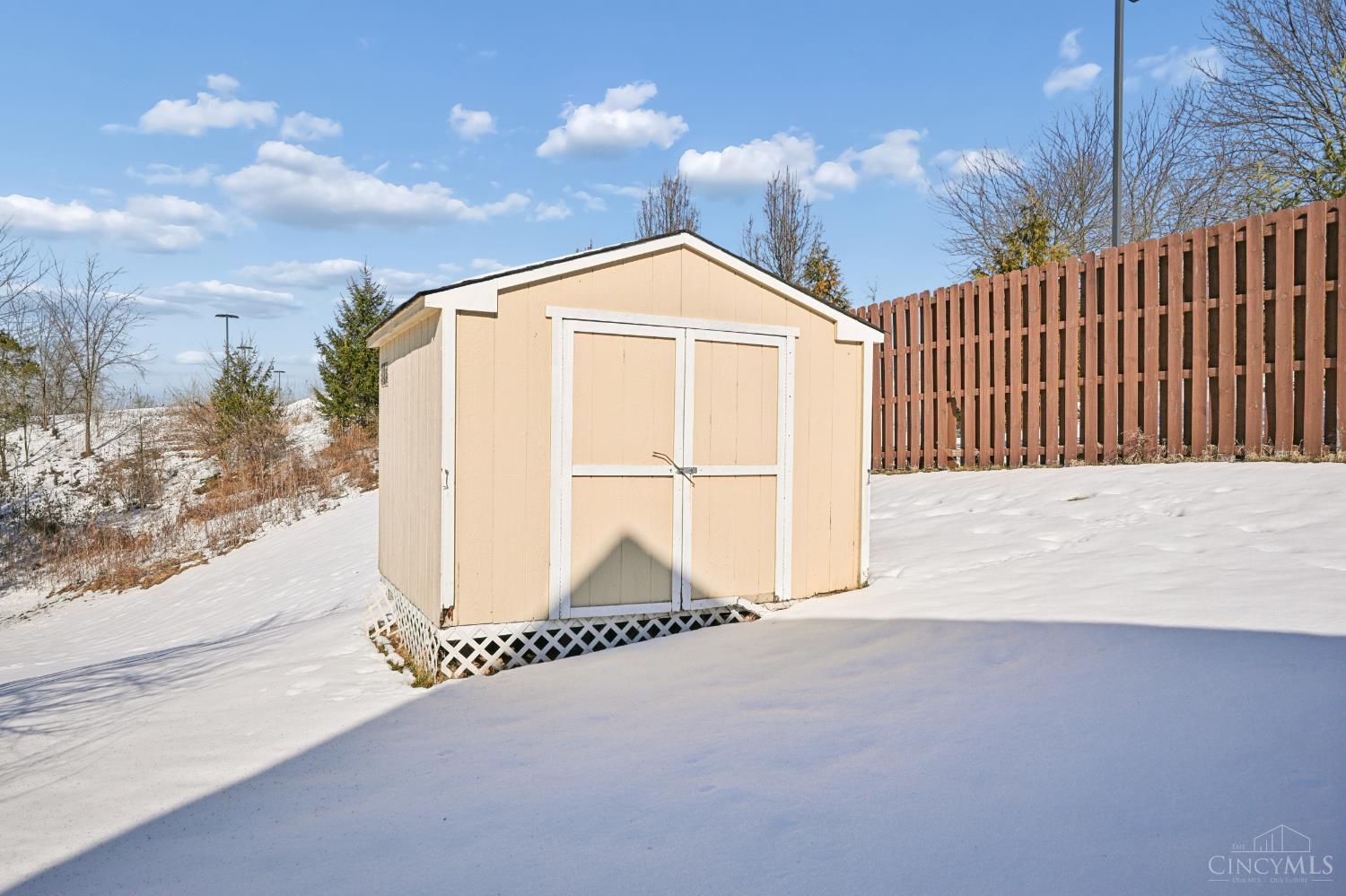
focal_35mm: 22
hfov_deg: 78.6
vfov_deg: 57.2
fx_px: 822
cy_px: 448
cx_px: 673
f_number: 8
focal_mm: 22
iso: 400
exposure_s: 1/3200
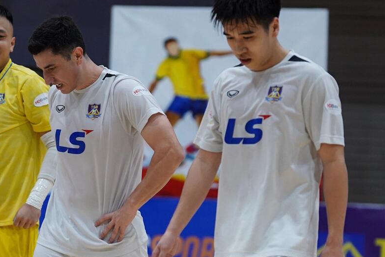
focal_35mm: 308
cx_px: 86
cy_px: 211
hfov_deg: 6.7
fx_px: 3293
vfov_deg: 4.5
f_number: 2.8
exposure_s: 1/640
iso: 2500
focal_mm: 125
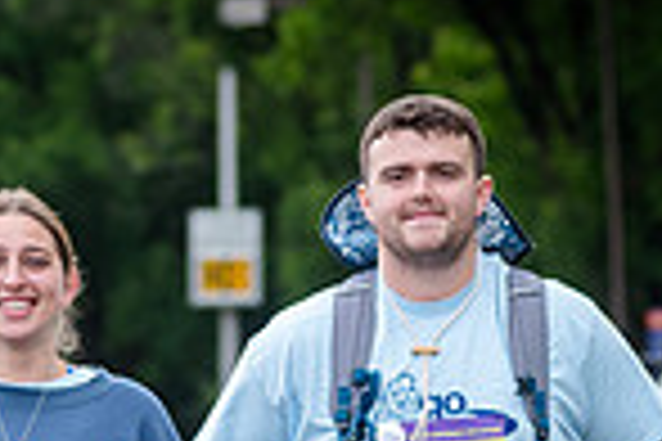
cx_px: 103
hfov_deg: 3.6
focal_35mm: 565
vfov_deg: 2.4
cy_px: 826
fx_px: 10389
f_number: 4
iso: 400
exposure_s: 1/1000
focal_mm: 112
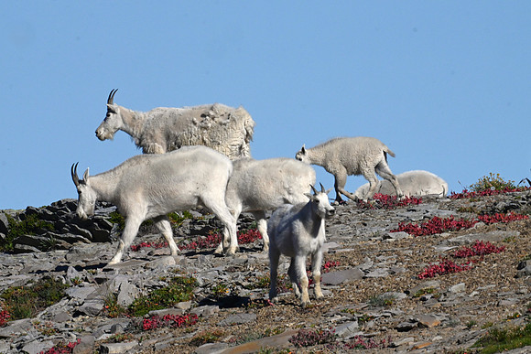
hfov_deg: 1.7
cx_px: 266
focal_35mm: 1200
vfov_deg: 1.1
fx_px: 17703
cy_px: 177
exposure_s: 1/3200
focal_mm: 1200
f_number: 13
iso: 1100
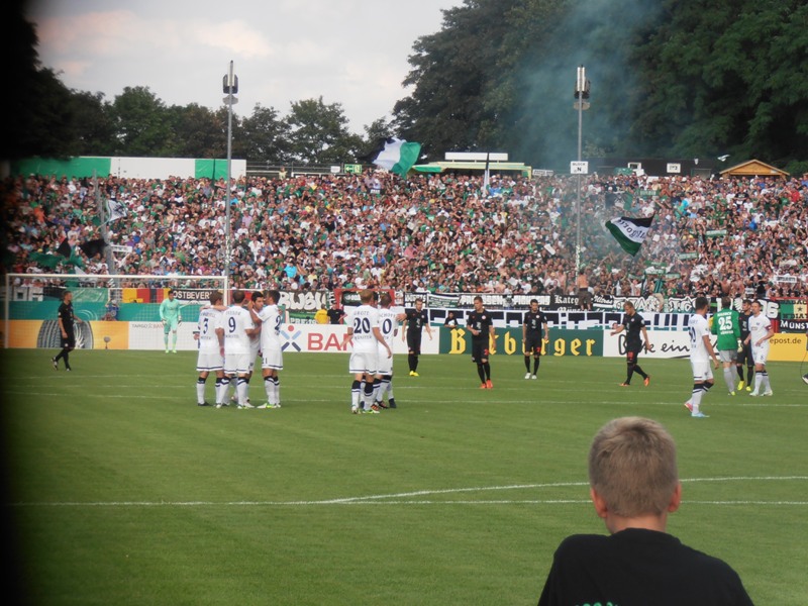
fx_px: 3875
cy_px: 303
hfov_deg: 11.9
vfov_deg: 8.9
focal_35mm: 166
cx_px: 404
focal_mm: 29.44
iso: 80
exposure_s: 1/160
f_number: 5.9
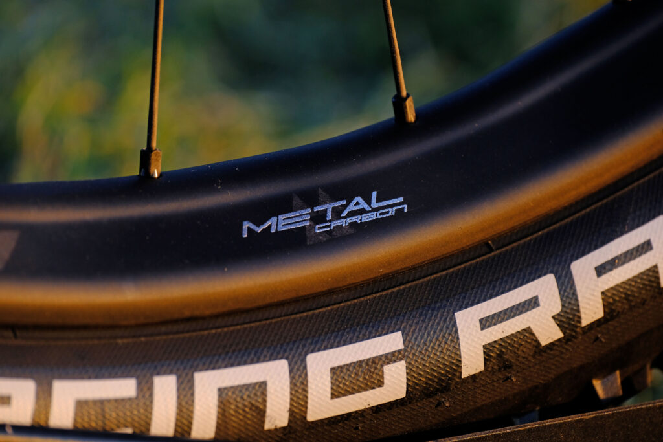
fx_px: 6630
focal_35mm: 360
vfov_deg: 3.8
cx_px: 332
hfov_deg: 5.7
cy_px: 221
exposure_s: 1/250
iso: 320
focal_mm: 239.8
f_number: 5.6
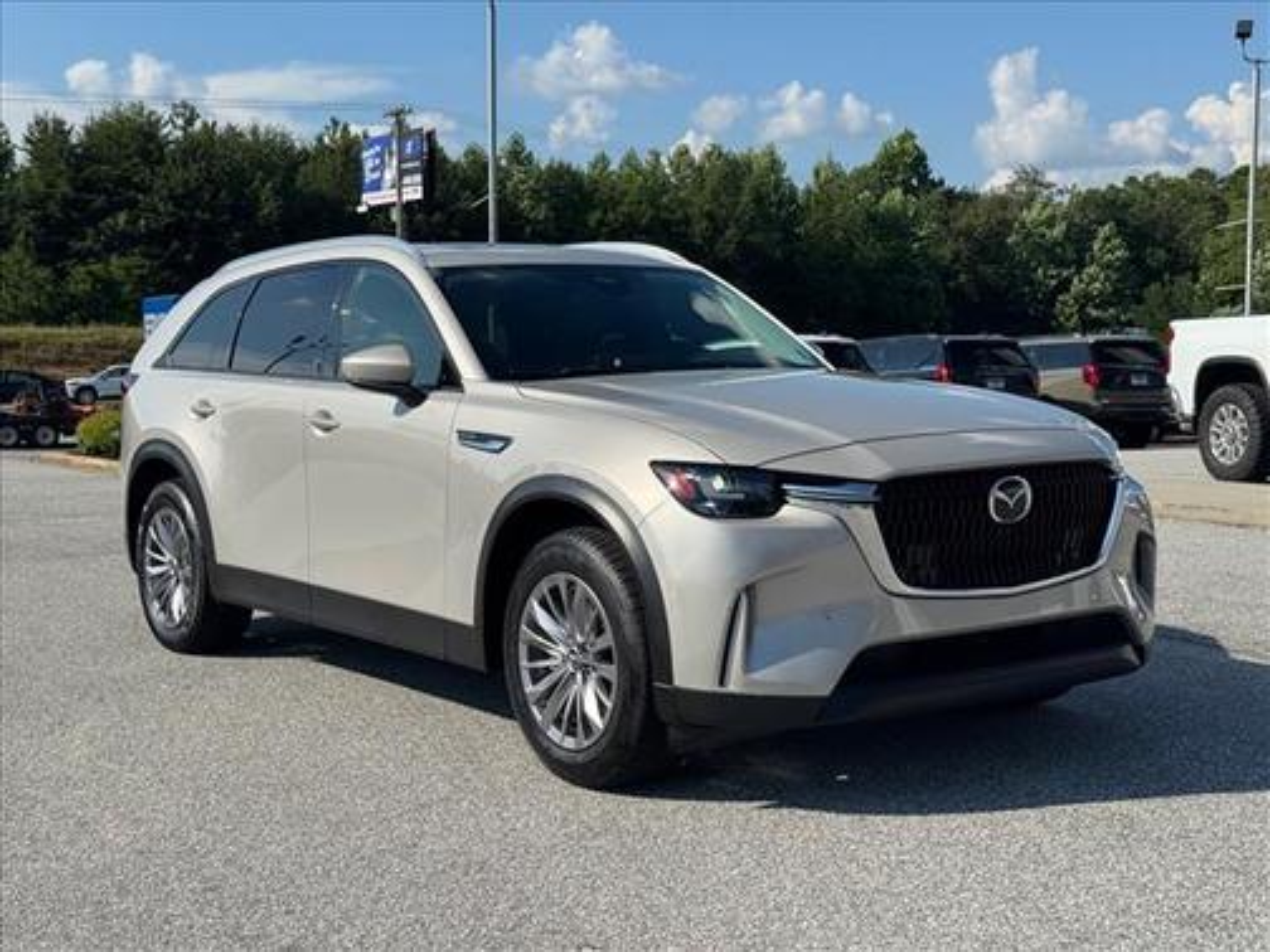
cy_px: 476
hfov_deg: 39.7
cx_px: 635
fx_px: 1761
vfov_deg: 30.3
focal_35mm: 48
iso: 64
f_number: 1.78
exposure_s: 1/5848
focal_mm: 6.76
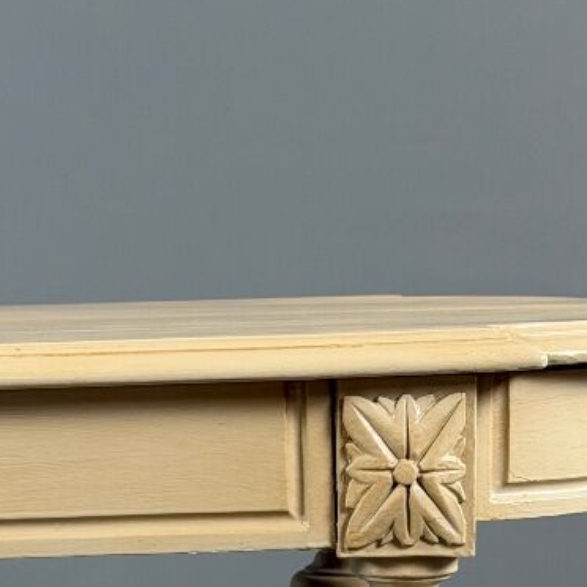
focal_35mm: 137
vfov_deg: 12.2
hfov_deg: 12.7
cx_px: 279
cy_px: 874
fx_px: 2628
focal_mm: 6.76
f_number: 1.78
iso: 64
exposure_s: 1/50
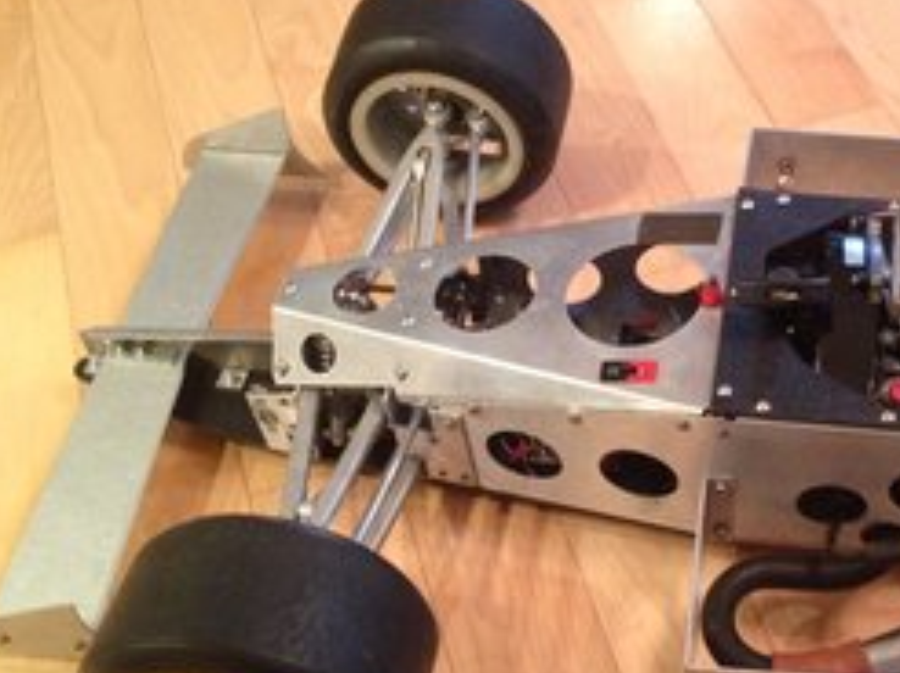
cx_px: 684
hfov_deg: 33.1
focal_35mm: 57
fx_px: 1481
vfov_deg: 25.6
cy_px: 384
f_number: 2.4
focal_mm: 4.28
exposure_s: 1/20
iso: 400
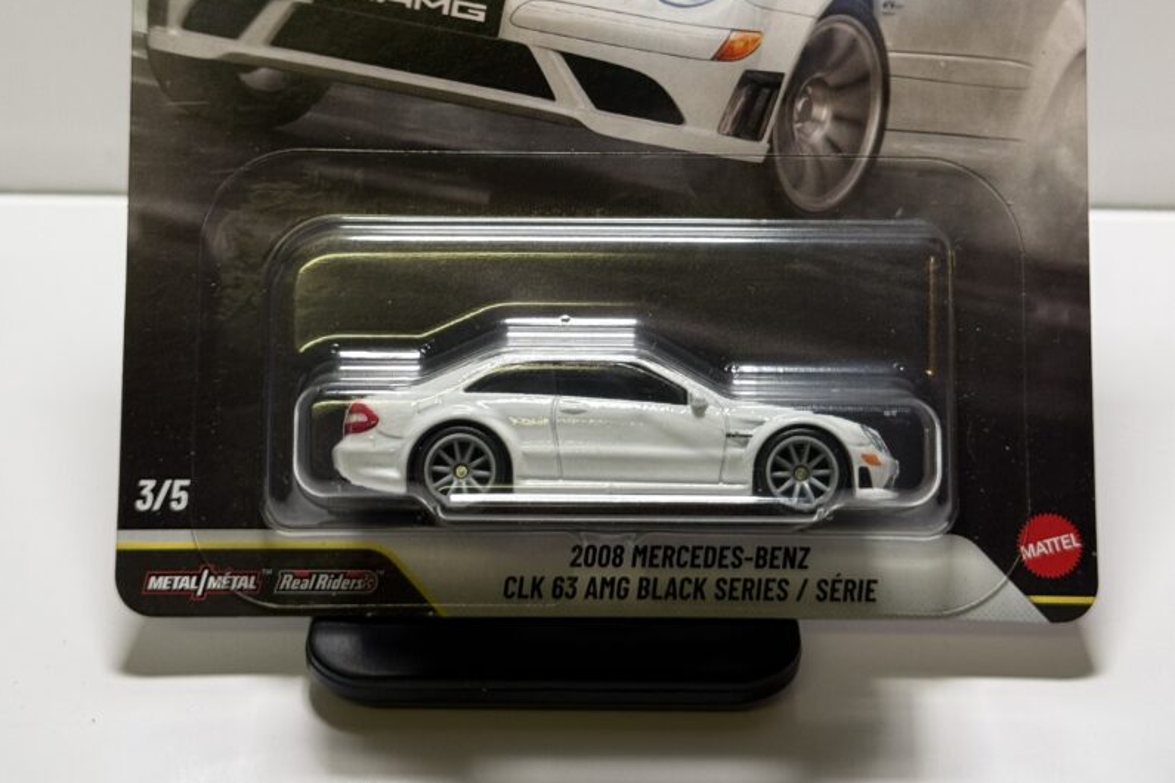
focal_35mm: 67
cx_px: 588
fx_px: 2187
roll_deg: -0.3
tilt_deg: -22.5
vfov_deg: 20.0
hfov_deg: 30.1
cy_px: 116
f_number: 1.78
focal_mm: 6.76
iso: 80
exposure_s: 1/60
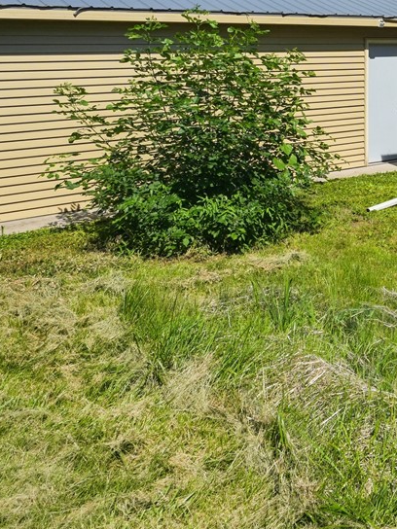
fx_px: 734
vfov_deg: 37.1
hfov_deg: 25.3
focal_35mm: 48
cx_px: 540
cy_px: 52
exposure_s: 1/1000
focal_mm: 16
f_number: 10
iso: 400
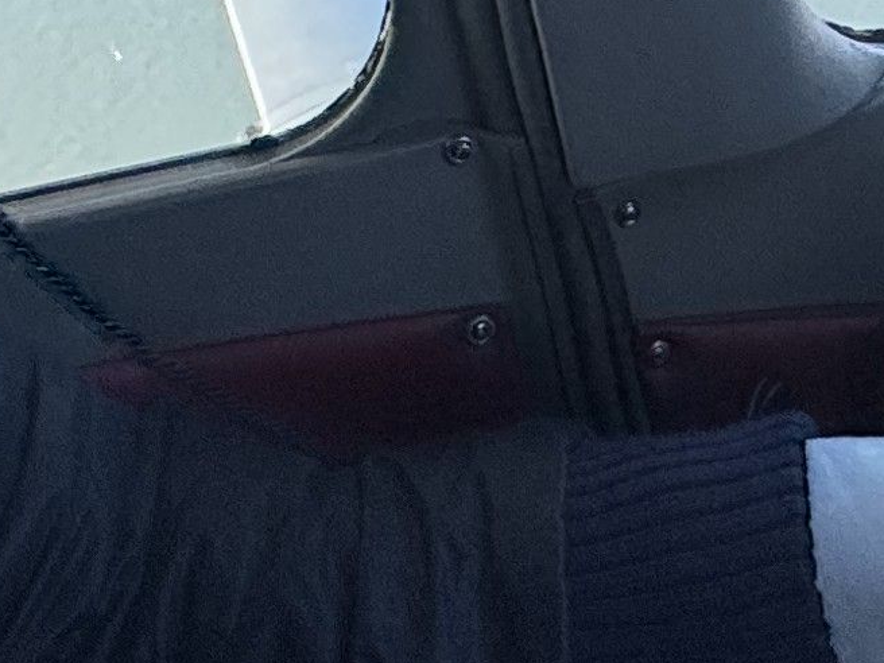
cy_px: -645
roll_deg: -1.0
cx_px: 672
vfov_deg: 14.4
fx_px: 2196
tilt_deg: -8.8
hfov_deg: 22.5
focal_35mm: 86
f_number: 2.2
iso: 40
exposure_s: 1/687
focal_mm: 2.22
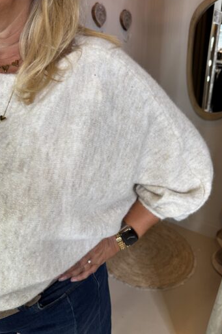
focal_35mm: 26
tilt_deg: -22.3
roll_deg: +1.4
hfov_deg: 49.5
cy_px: 165
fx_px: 241
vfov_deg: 69.4
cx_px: 111
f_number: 1.78
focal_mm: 6.76
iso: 125
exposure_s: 1/101
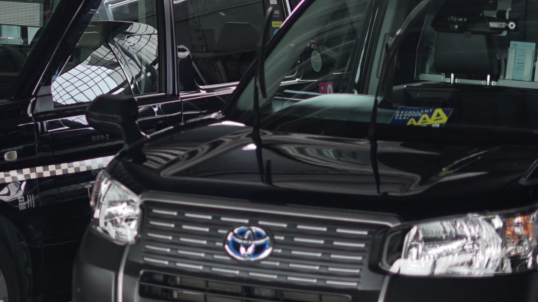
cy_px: 58
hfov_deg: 14.3
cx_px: -42
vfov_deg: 8.2
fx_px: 2097
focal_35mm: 147
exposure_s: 1/80
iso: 100
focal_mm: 50
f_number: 2
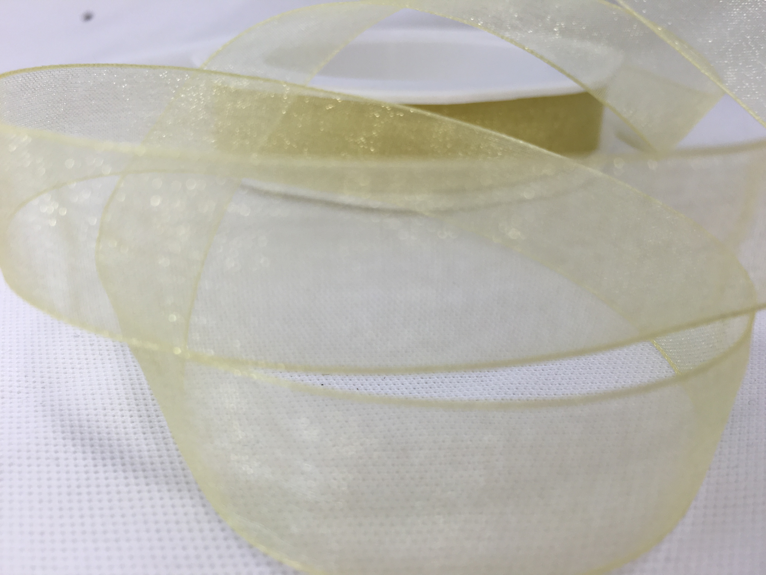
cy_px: 288
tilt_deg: -27.6
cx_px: 383
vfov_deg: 48.2
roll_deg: +0.2
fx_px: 642
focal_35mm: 29
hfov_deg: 61.7
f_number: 2.2
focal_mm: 4.15
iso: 25
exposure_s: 1/50
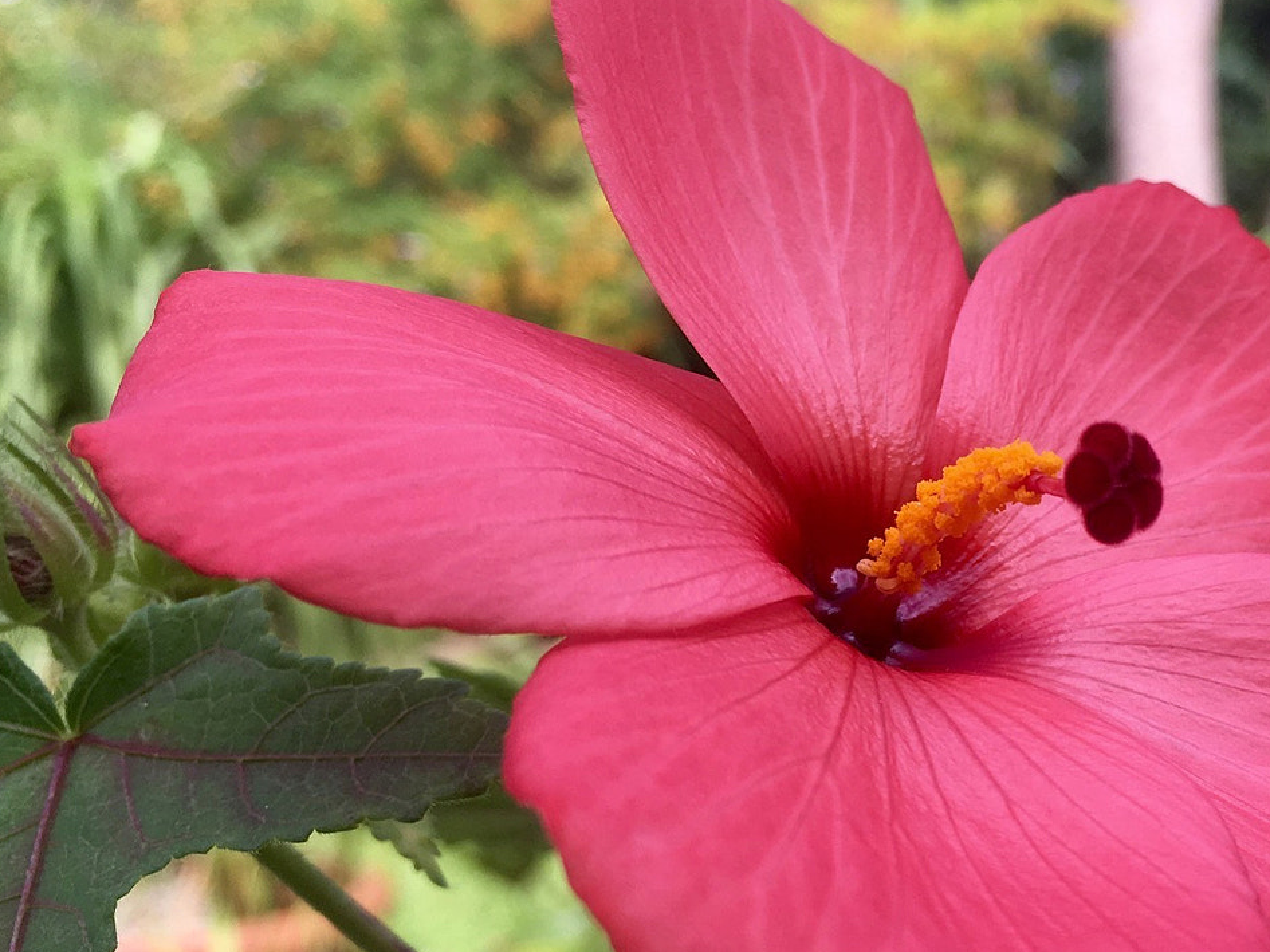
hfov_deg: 38.2
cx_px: 913
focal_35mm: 49
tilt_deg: -3.5
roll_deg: -0.2
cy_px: 540
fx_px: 1797
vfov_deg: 29.6
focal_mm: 4.15
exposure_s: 1/242
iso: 25
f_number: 2.2
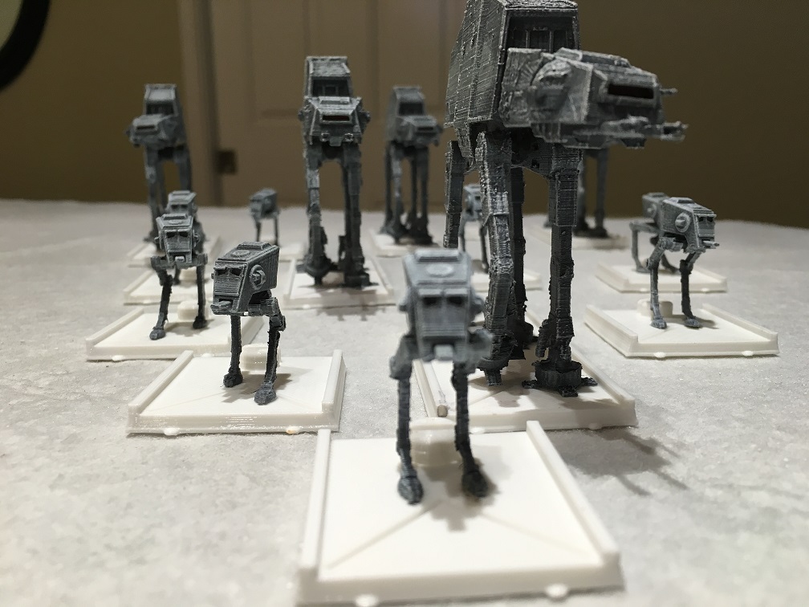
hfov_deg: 61.7
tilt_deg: -11.5
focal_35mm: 29
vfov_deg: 48.2
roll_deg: +0.0
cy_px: 304
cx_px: 404
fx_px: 678
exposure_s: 1/30
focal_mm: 4.15
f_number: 2.2
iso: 64
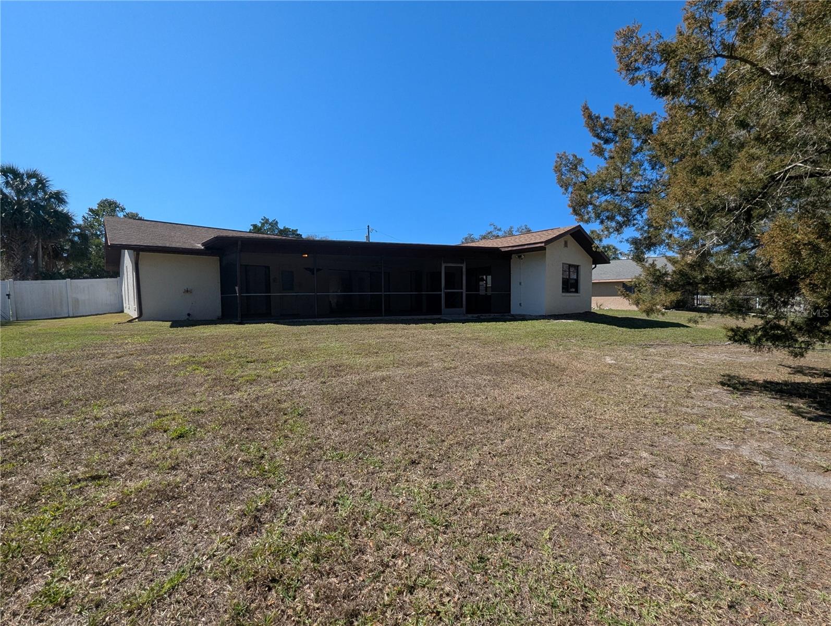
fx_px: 313
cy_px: 313
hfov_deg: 106.1
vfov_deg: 90.1
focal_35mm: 13
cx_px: 416
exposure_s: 1/1395
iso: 53
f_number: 2.2
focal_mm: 1.95
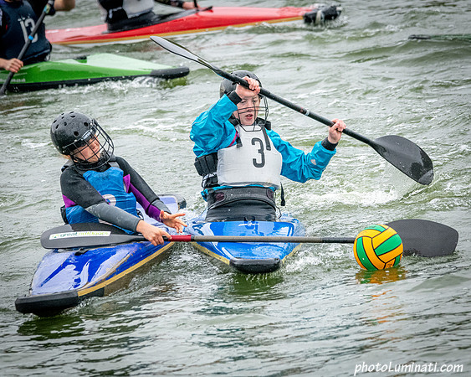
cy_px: 152
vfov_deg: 4.3
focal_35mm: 364
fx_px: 5067
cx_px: 237
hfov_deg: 5.3
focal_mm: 270
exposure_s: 1/3200
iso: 3200
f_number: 7.1
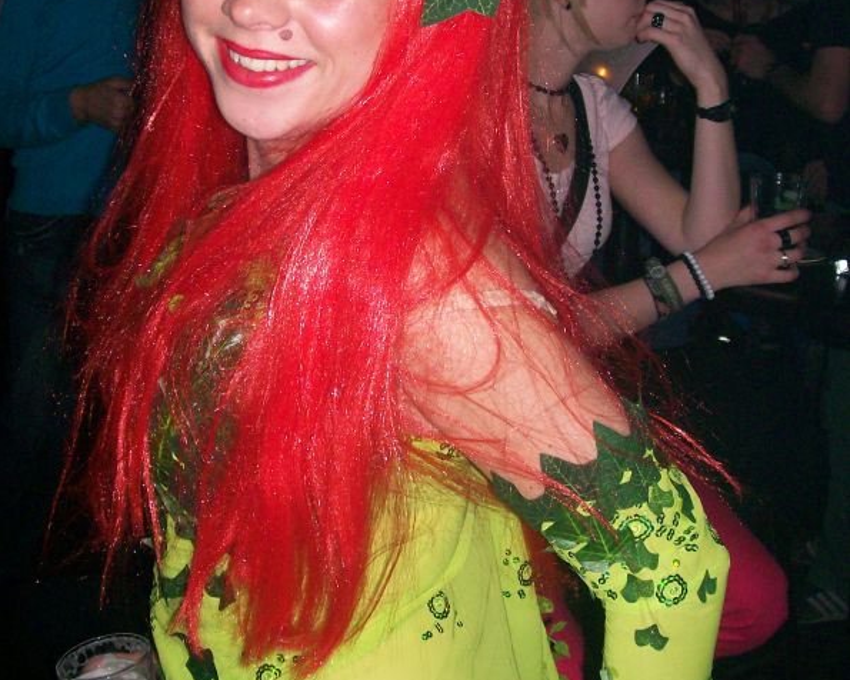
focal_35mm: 59
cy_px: 141
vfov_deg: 25.4
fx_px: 1484
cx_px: 424
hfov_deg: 32.0
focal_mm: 7.6
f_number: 3
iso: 140
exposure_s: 1/73.1
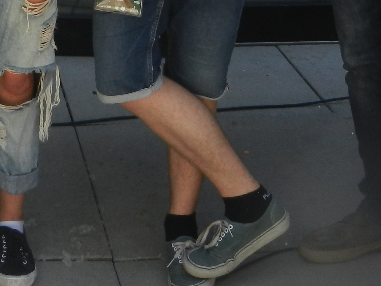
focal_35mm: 115
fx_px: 1266
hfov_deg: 17.0
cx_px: 73
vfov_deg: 12.1
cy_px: -185
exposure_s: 1/500
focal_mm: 5.9
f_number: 3.8
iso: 160
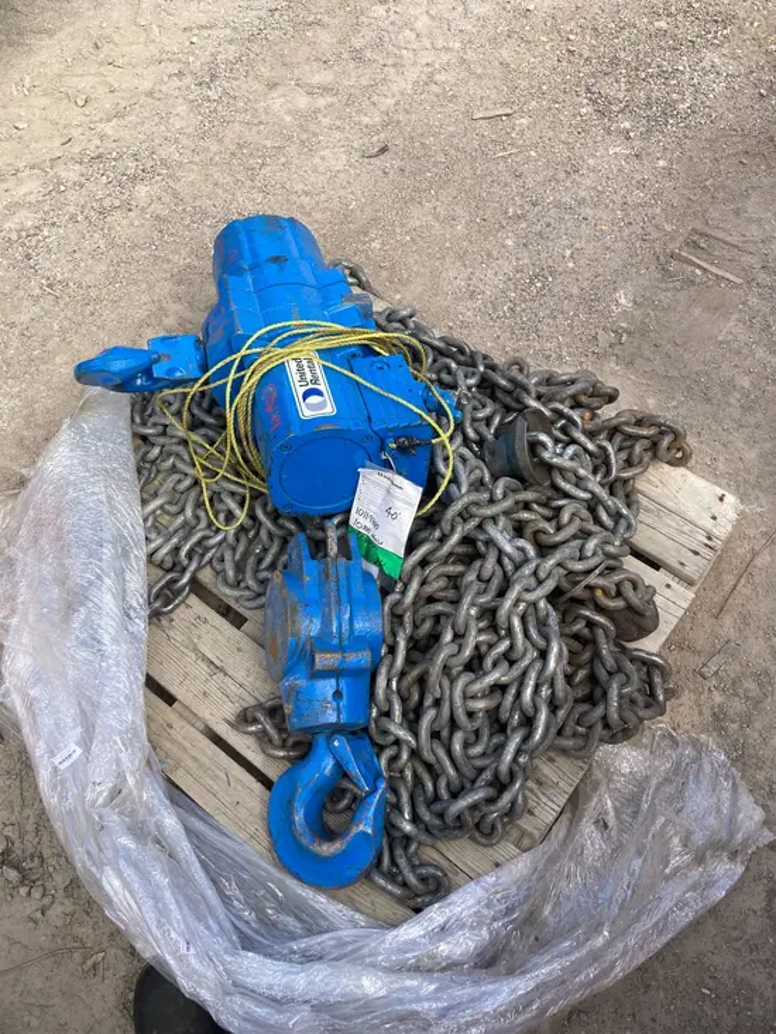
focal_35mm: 28
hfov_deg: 49.8
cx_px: 388
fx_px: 837
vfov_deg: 63.4
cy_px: 517
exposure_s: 1/534
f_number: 1.8
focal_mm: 3.99
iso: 20
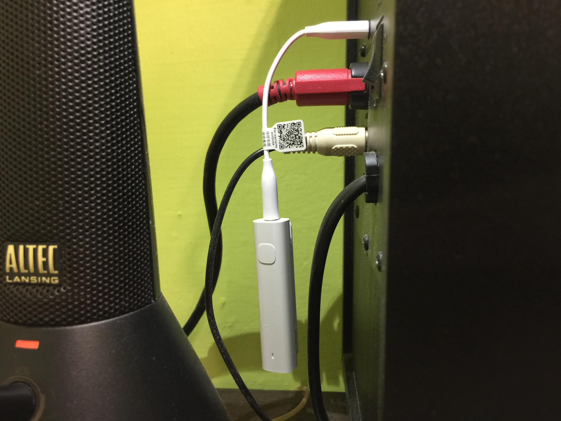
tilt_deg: -8.9
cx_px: 280
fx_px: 470
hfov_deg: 61.7
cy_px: 210
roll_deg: -1.3
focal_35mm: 29
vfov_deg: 48.2
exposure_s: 1/15
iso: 80
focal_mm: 4.15
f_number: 2.2
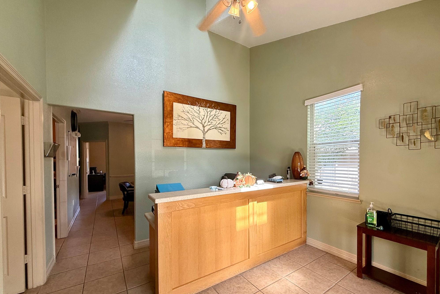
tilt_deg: -0.6
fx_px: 183
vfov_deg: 77.0
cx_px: 222
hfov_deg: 100.4
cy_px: 163
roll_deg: +0.2
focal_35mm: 15
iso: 100
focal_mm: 2.22
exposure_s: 1/99
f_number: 2.2
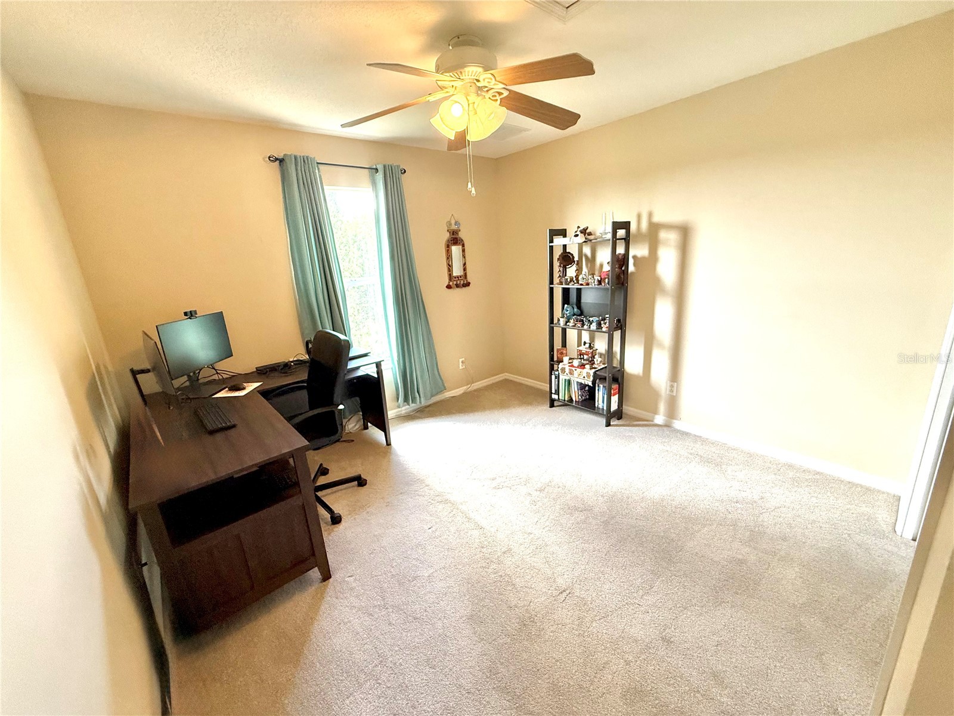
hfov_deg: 102.1
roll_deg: +4.0
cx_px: 477
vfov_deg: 85.7
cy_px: 358
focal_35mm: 14
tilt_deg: -14.8
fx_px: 386
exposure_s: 1/120
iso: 320
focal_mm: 2.22
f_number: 2.2
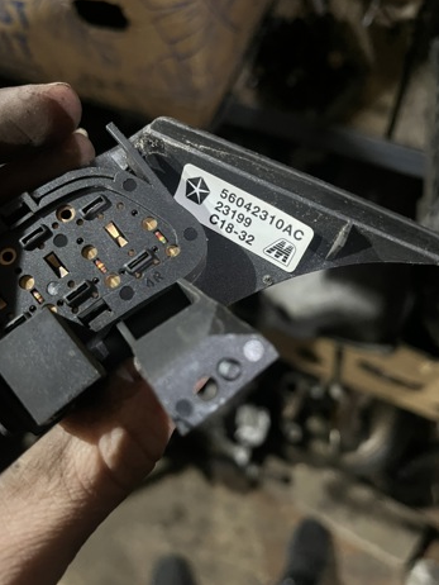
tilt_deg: -65.2
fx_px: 456
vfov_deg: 65.3
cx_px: 218
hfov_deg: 51.4
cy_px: 296
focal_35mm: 27
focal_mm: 5.1
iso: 640
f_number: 1.6
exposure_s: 1/25
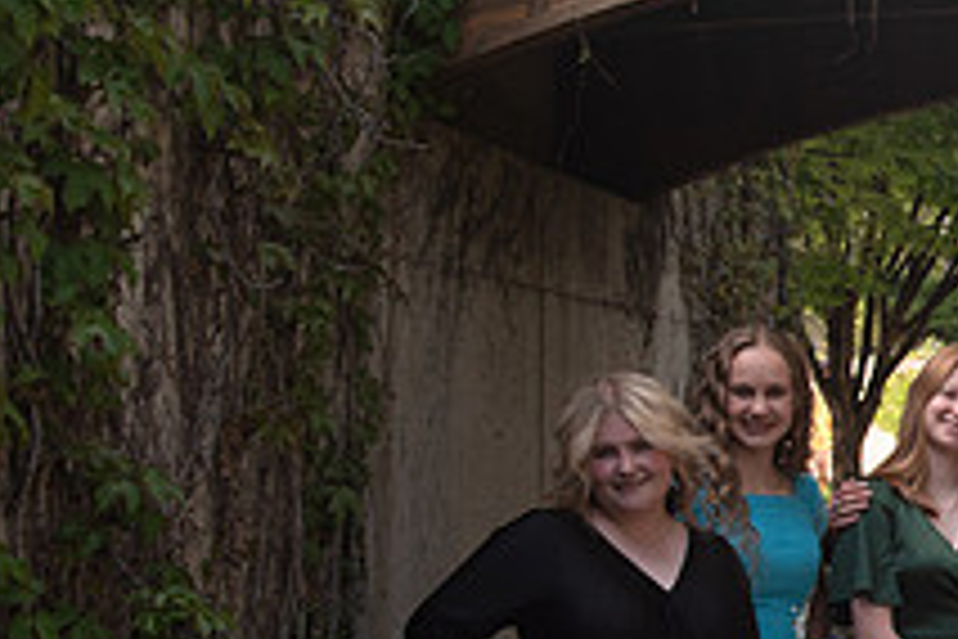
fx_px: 3166
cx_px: 1339
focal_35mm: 119
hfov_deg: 16.1
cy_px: 603
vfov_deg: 11.4
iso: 400
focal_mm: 38
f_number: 6.3
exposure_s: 1/125
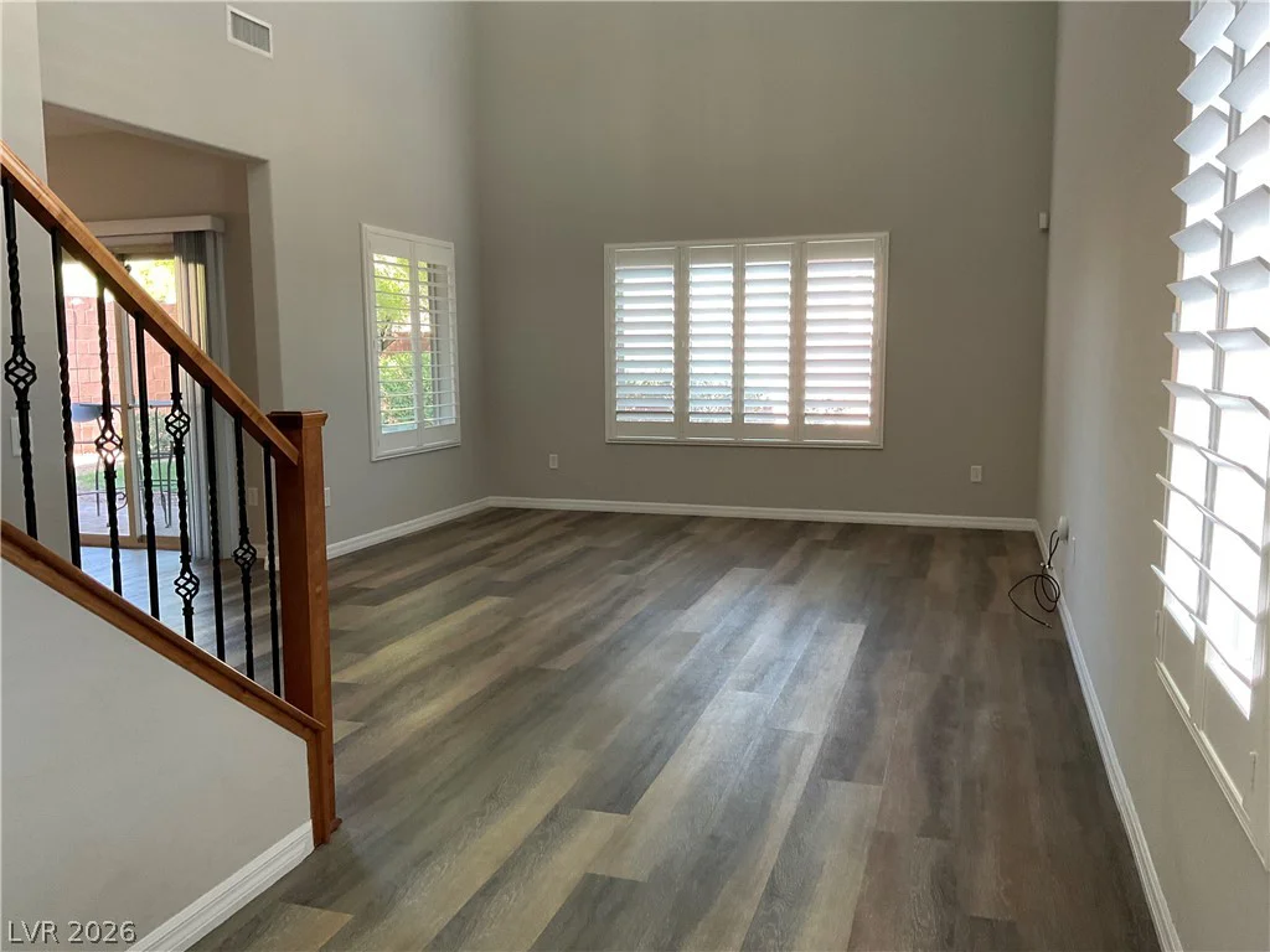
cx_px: 635
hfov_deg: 61.7
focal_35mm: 29
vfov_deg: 48.2
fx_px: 1064
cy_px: 476
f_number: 1.8
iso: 100
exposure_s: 1/60
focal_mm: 3
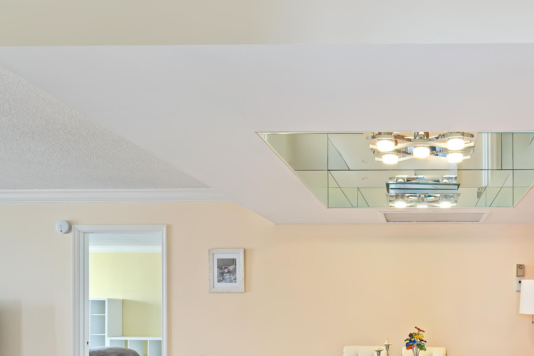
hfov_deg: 60.3
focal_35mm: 28
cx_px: 426
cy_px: 306
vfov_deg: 43.2
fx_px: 415
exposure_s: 1/4
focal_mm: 16
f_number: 7.1
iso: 400
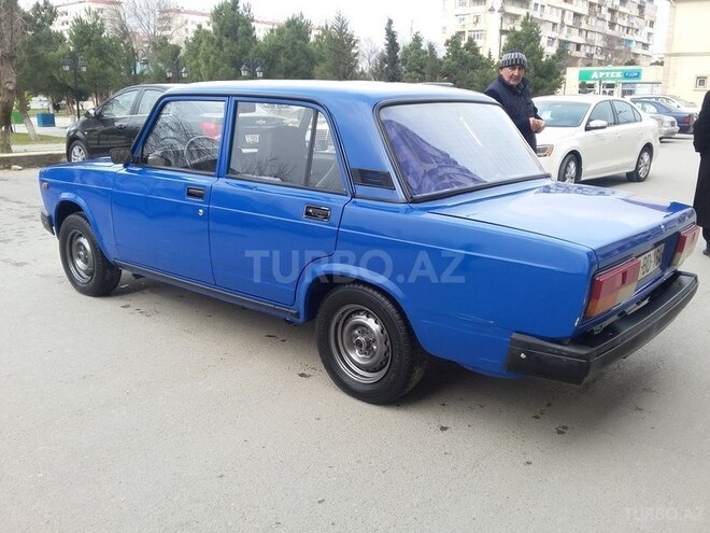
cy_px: 266
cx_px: 355
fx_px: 636
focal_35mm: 31
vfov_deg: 45.4
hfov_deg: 58.4
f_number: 2.2
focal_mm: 3.3
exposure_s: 1/305
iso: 50
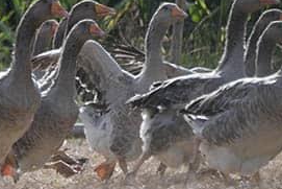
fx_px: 6137
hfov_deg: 2.6
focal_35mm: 783
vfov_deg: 1.8
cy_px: 148
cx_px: -259
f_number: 5.6
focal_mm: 180
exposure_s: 1/6400
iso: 1250
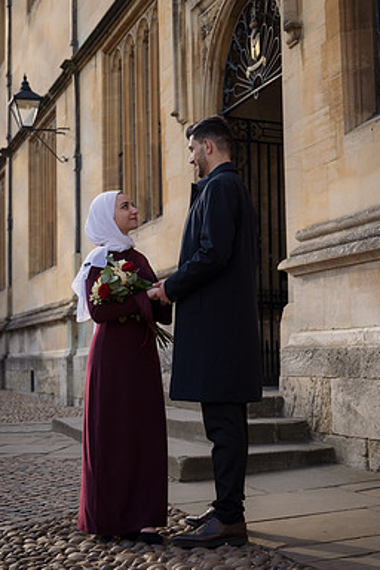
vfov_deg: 32.8
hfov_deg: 22.3
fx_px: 966
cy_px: 251
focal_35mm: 61
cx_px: 193
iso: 100
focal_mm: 52
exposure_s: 1/400
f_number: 4
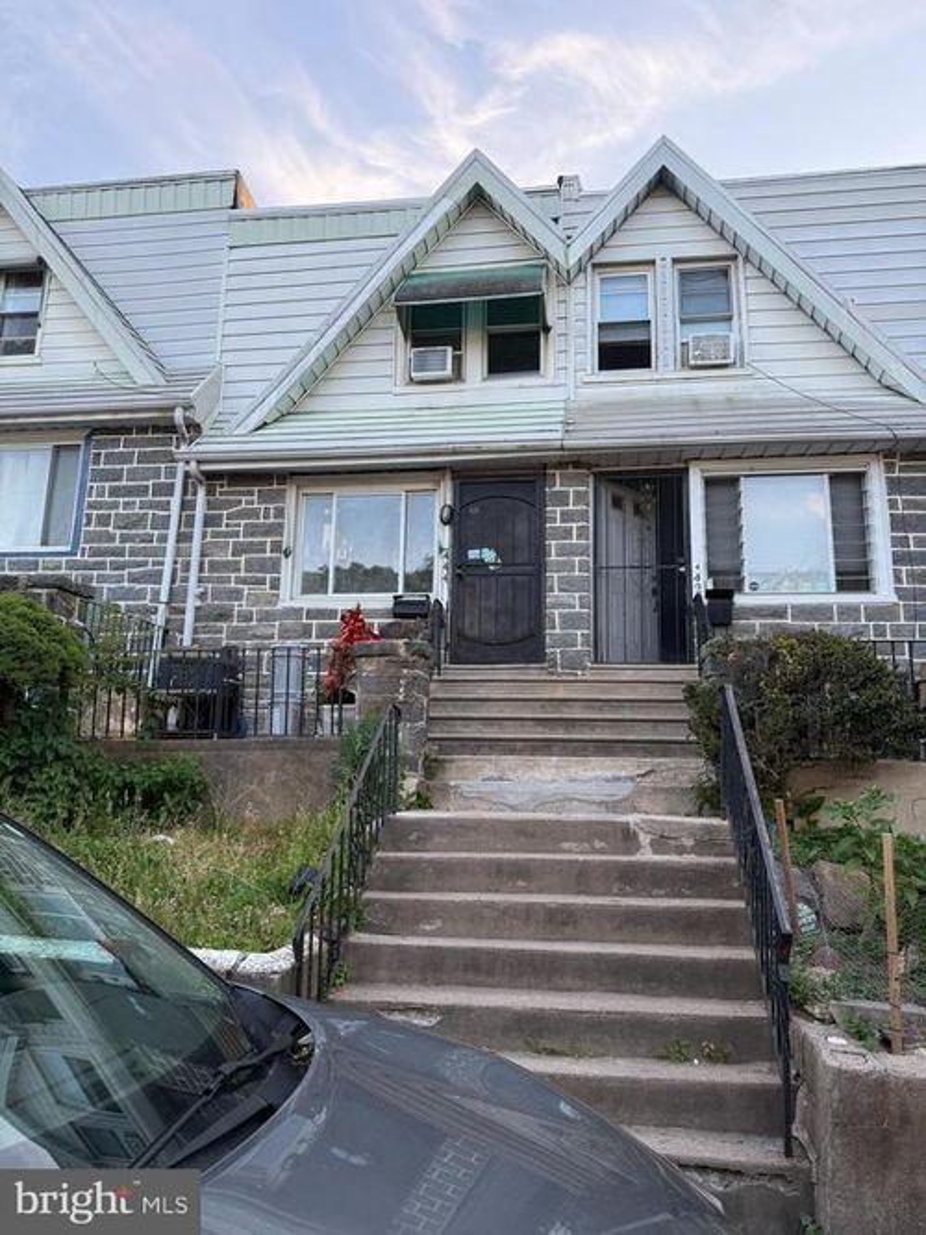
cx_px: 463
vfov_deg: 71.6
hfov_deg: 56.8
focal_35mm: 24
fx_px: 856
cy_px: 618
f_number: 1.78
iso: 100
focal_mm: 6.76
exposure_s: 1/453
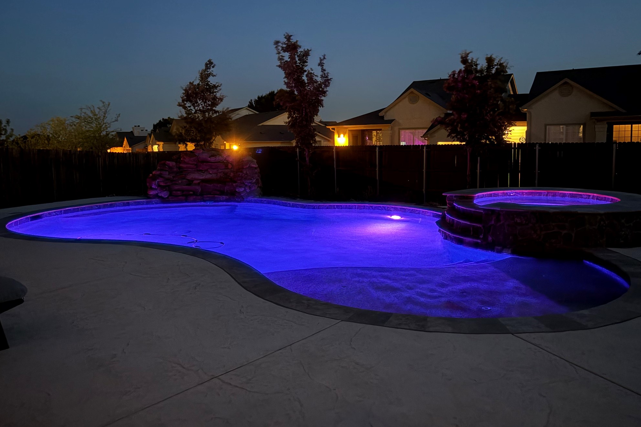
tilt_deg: -4.8
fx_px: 499
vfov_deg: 46.3
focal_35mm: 28
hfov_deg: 65.5
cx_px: 326
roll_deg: +1.5
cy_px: 184
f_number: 1.6
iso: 1000
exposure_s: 1/9
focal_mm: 5.96
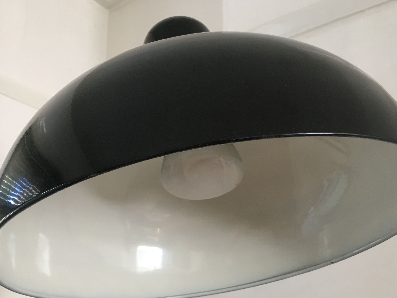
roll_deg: +0.1
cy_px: 191
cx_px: 208
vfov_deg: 37.4
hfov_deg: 49.0
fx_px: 436
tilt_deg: +14.4
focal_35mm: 38
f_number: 2.2
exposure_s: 1/33
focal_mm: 4.15
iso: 100
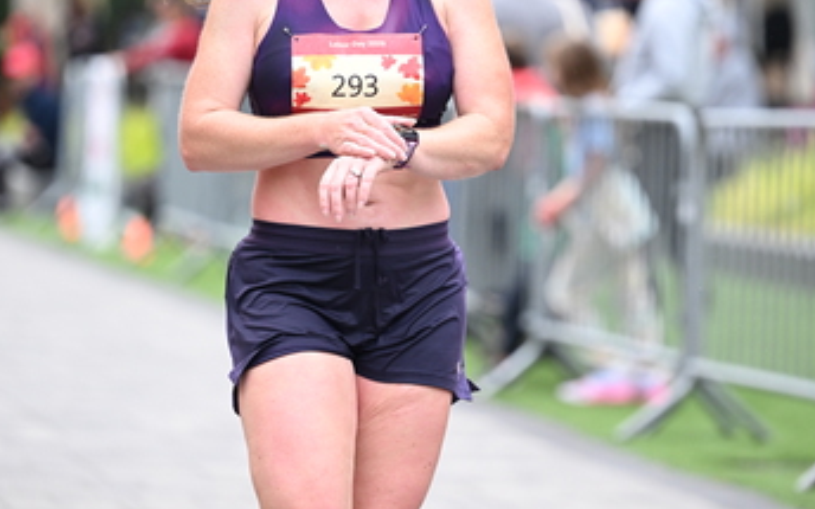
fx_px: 5619
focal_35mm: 253
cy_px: 194
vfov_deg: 5.2
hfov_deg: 8.3
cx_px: 404
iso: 1250
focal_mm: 155
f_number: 2.8
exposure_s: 1/1600
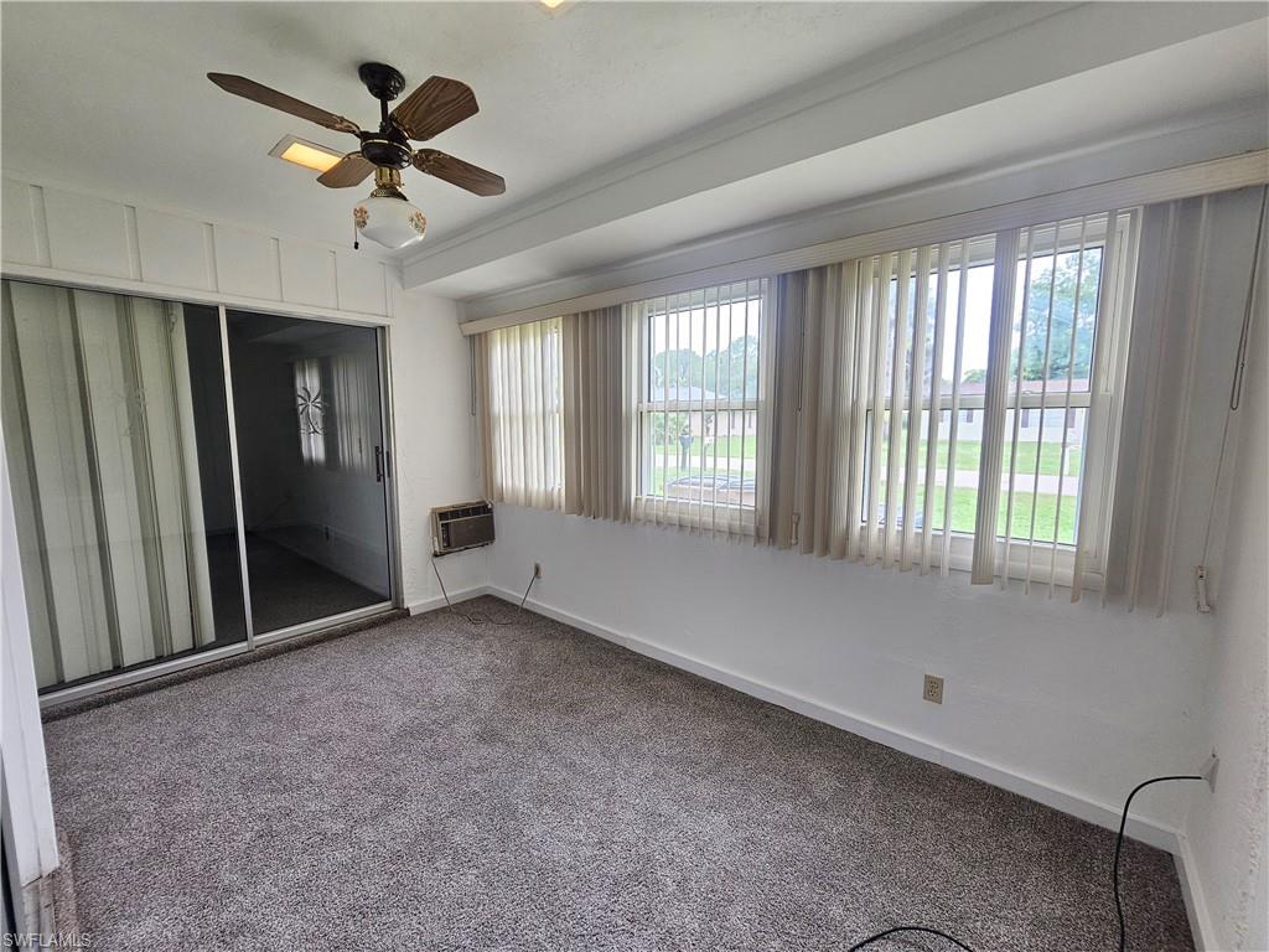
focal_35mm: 13
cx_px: 634
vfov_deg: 89.9
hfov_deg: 106.2
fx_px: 477
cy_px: 476
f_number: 2.2
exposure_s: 1/77.4
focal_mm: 2.2
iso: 100
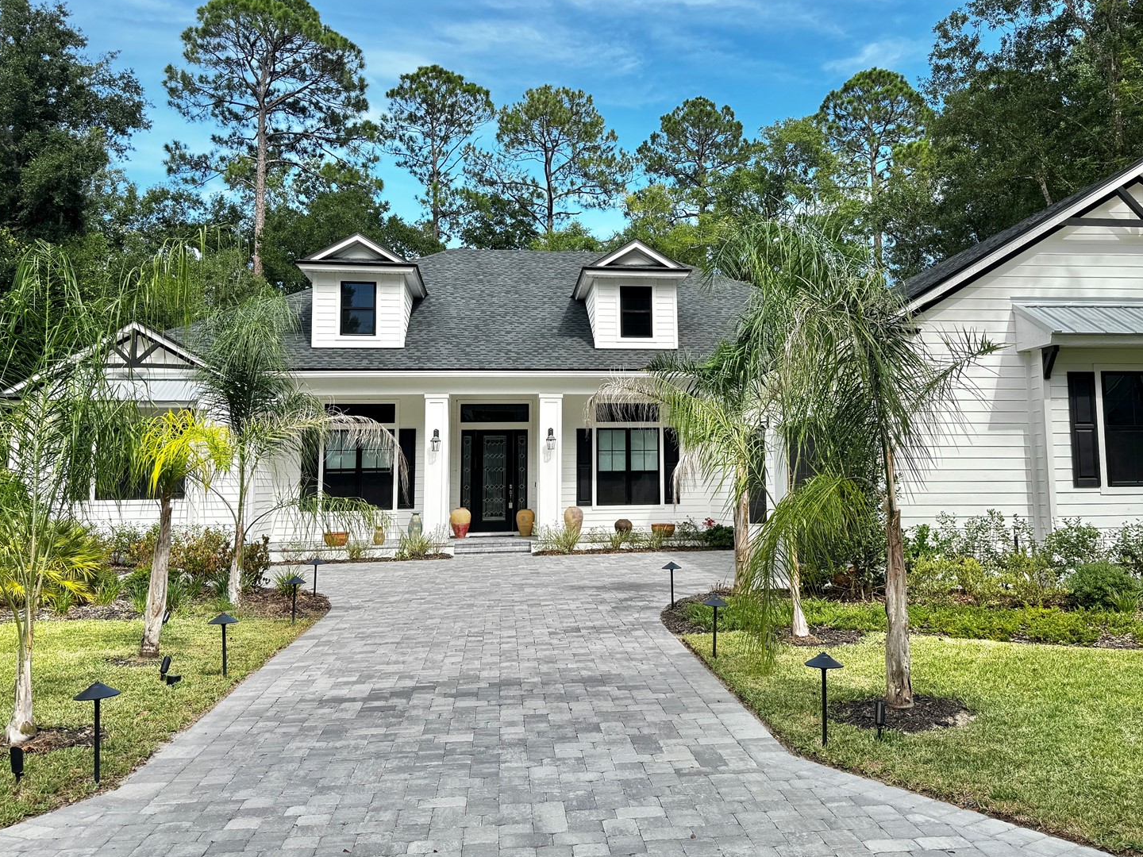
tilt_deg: +6.1
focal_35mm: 32
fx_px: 1057
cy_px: 358
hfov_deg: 56.5
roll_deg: +0.2
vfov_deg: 44.0
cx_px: 662
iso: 80
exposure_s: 1/1215
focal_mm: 6.76
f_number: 1.78
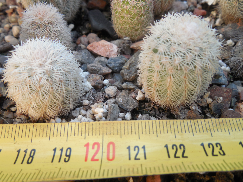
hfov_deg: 58.4
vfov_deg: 45.4
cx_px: 122
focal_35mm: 31
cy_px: 91
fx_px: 218
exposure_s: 1/50
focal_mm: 5.6
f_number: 3.6
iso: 125
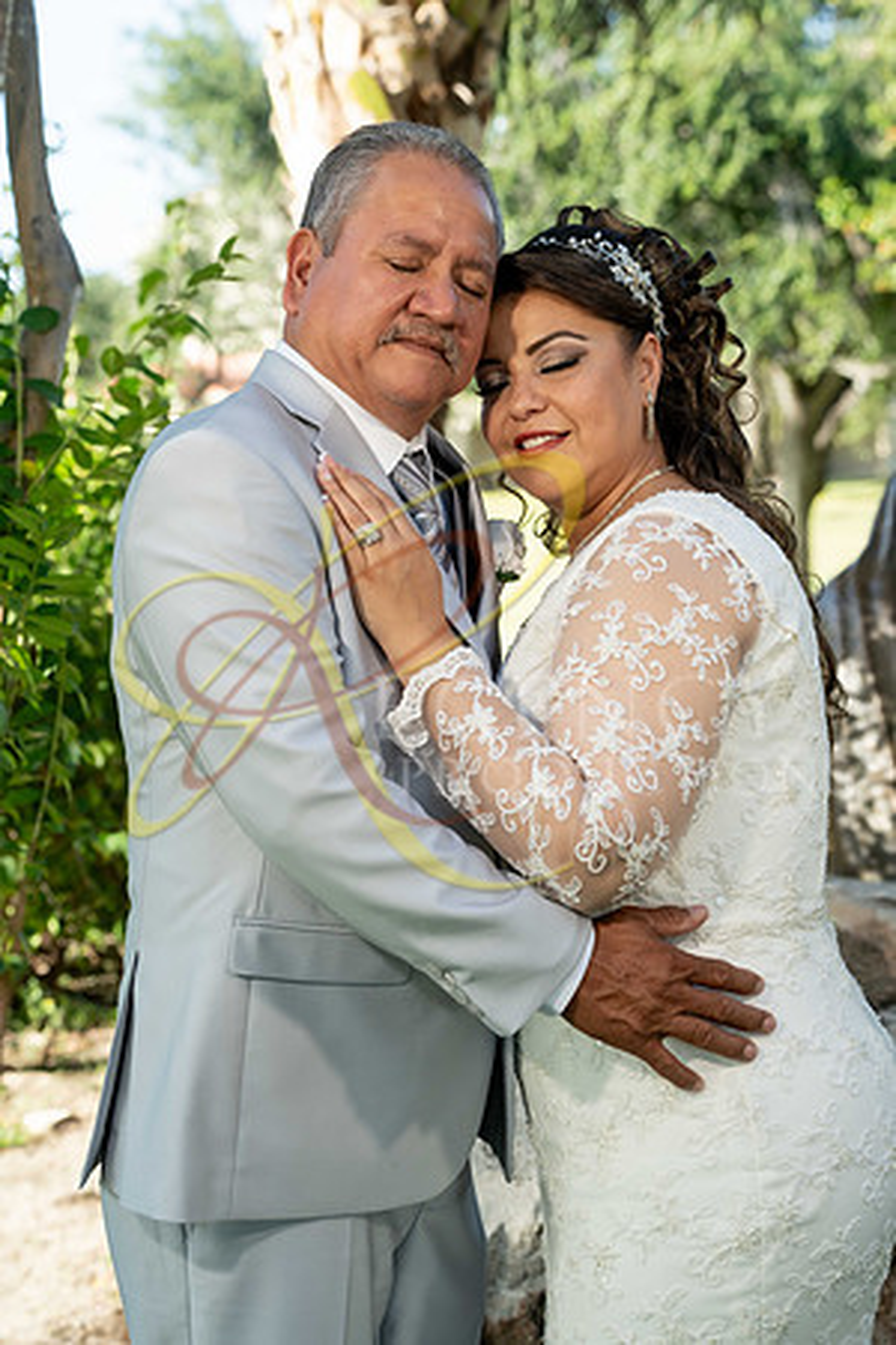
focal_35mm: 61
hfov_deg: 22.3
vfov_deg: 32.9
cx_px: 448
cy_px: 672
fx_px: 2277
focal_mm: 61
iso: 500
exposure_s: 1/500
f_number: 4.5
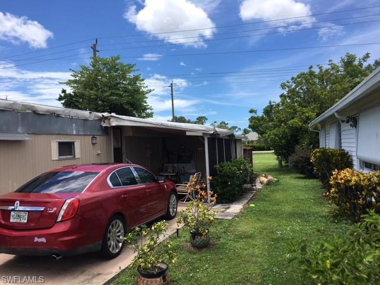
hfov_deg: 61.7
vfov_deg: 48.2
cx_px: 190
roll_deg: +3.1
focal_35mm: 29
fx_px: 318
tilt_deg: +0.3
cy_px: 142
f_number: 2.2
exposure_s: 1/1451
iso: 25
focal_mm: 4.15
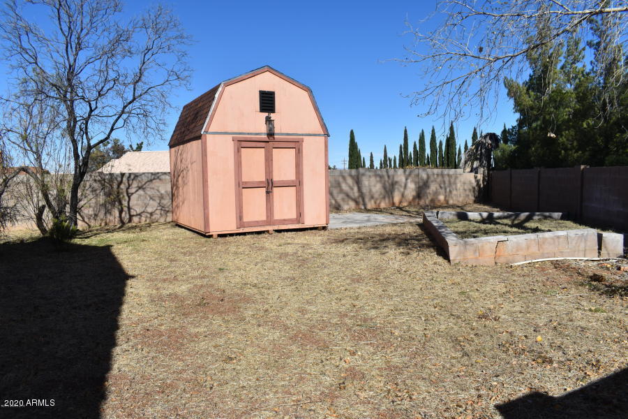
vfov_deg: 47.9
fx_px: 471
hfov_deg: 67.4
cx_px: 314
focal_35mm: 27
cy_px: 210
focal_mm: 18
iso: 100
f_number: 9
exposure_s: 1/320
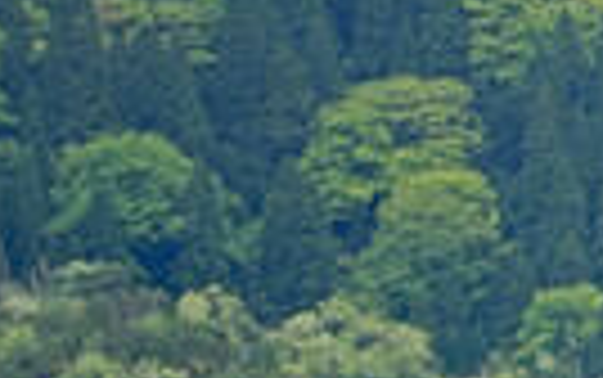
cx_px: 968
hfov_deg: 1.9
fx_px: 18569
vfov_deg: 1.2
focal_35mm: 1129
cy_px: 518
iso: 400
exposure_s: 1/1250
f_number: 5.6
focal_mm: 248
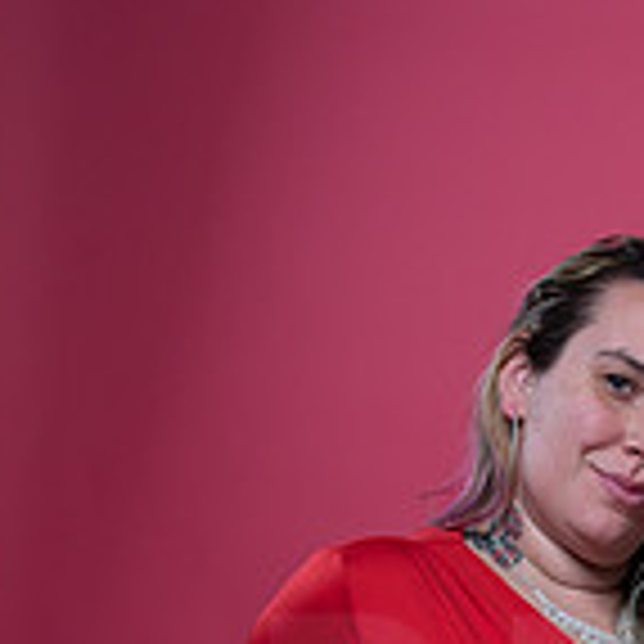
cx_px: 914
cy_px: 741
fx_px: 2547
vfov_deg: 14.0
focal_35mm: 121
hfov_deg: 13.7
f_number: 8
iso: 100
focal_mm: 35
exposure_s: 1/160
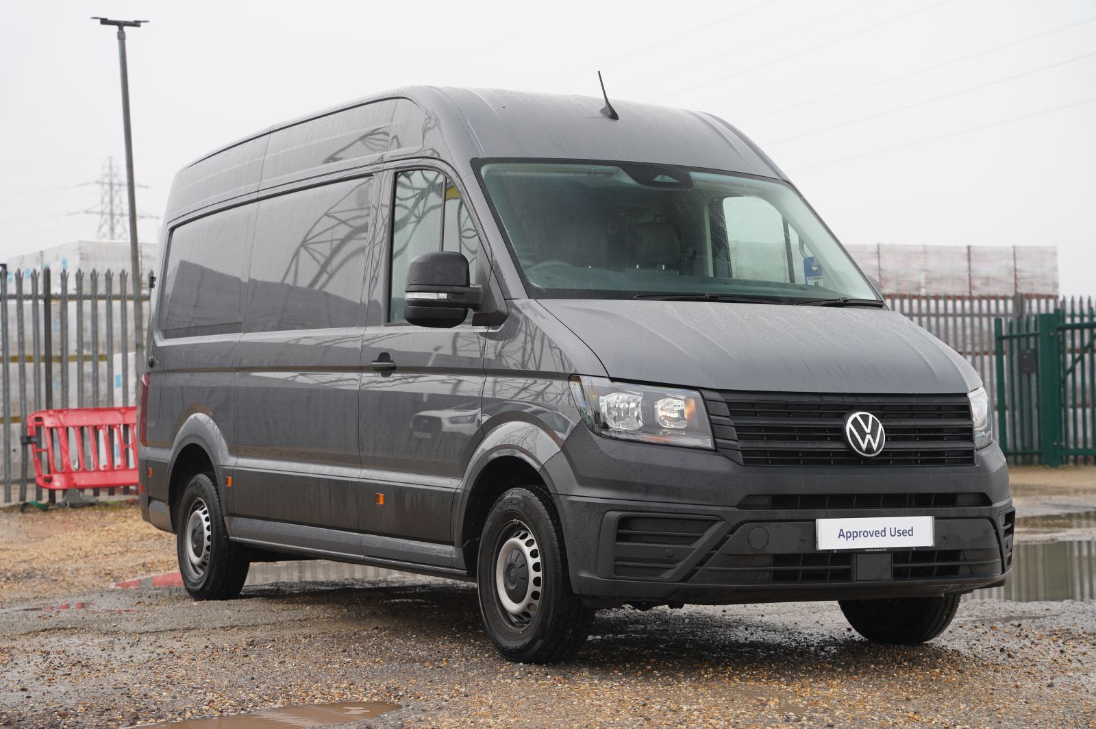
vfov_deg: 20.5
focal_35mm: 66
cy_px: 364
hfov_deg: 30.4
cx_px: 548
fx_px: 2017
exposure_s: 1/100
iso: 100
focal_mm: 66.3
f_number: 4.5
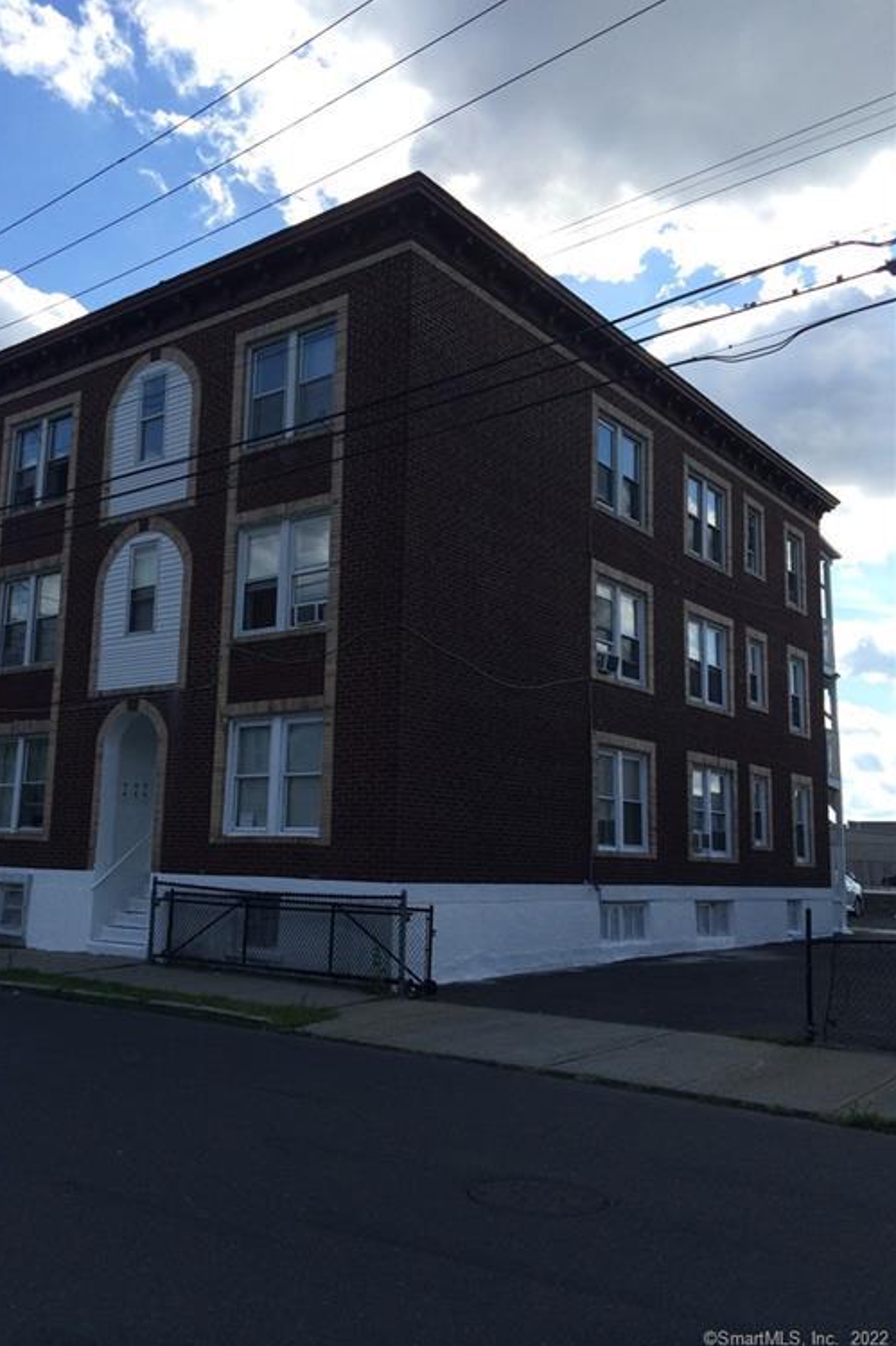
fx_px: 1195
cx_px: 381
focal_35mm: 32
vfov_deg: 58.7
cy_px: 661
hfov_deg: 41.0
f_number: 2.2
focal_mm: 4.12
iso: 40
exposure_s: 1/1953
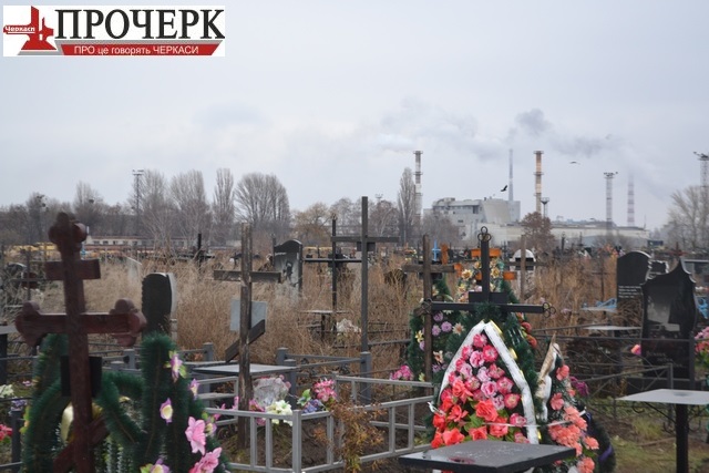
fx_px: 1418
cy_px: 236
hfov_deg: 28.1
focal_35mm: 72
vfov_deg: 18.9
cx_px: 354
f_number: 5.3
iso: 320
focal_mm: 48
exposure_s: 1/125
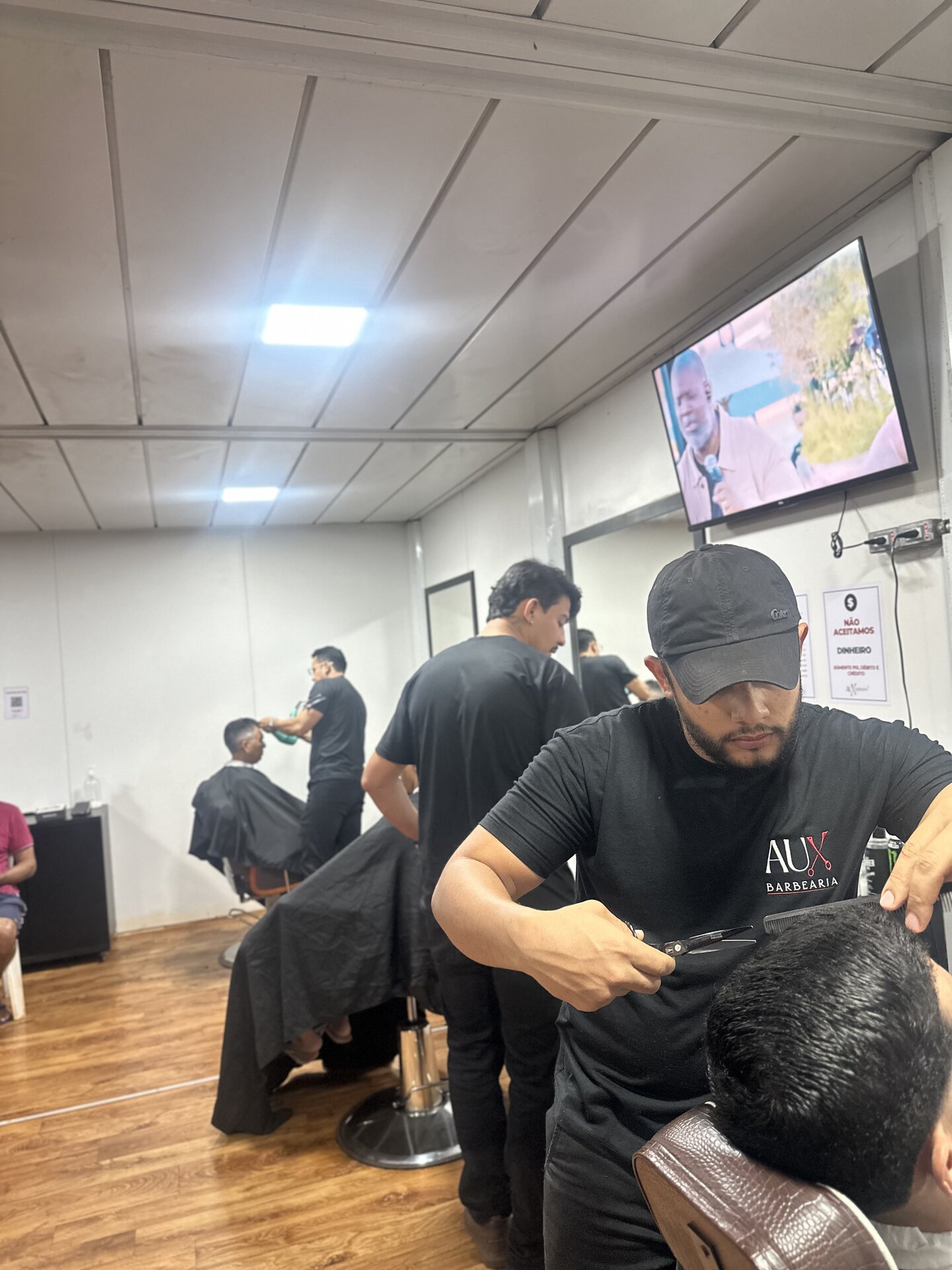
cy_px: 635
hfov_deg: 56.8
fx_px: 880
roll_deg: +3.0
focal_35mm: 24
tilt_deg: +1.6
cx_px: 476
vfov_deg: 71.6
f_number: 1.78
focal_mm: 6.86
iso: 250
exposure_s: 1/60
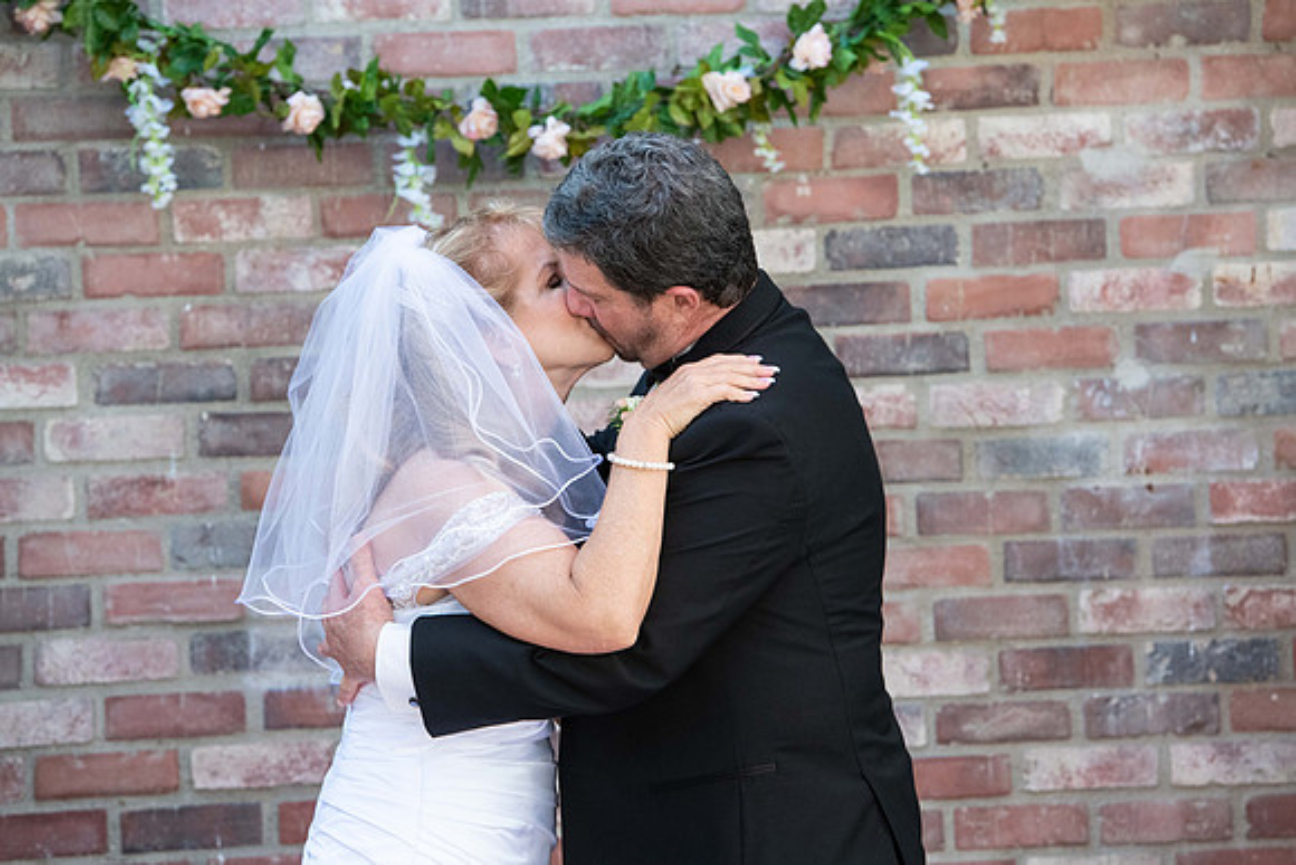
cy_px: 432
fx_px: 5221
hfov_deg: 14.2
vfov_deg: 9.5
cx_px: 648
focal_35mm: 145
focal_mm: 145
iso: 1250
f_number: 5
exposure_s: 1/1000
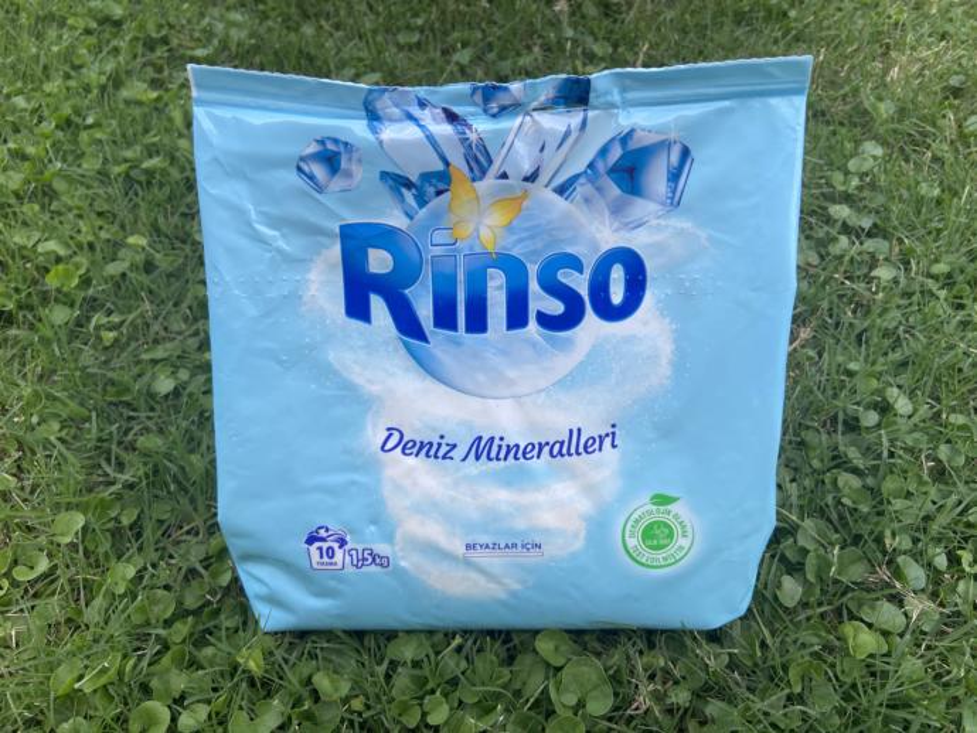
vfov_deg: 53.1
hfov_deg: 67.3
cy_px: 366
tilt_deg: -49.1
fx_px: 734
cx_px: 488
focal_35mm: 26
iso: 32
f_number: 1.8
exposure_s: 1/298
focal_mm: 4.25
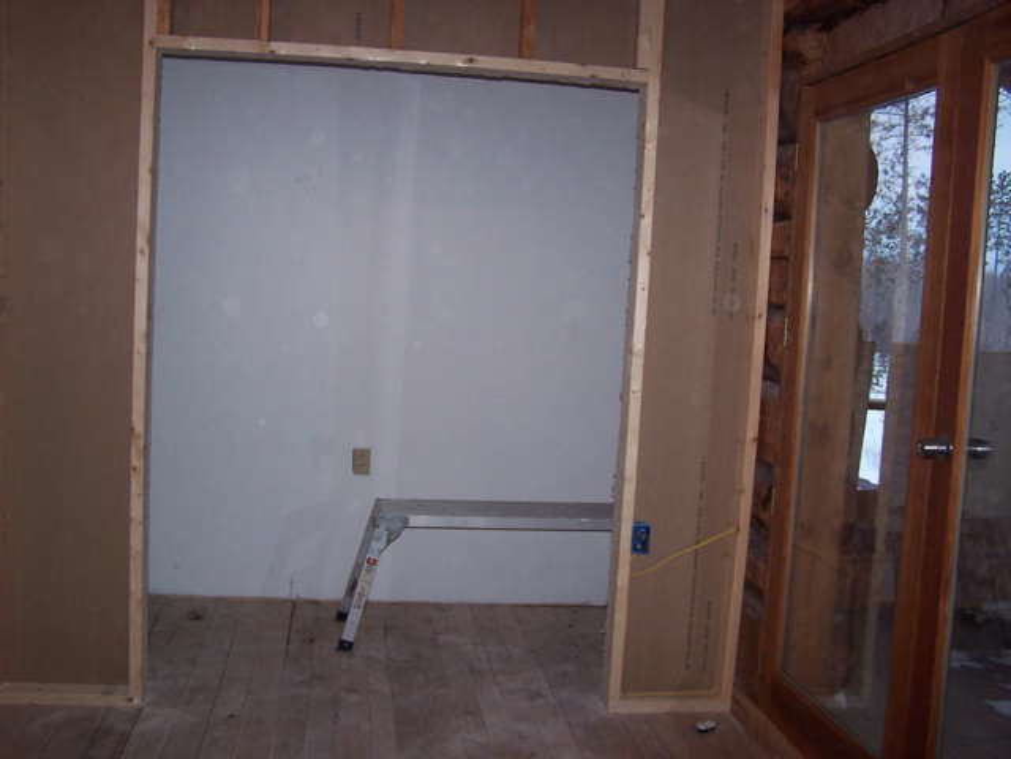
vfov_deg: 37.7
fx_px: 1110
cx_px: 506
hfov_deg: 49.0
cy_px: 380
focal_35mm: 38
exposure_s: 1/60
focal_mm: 6.3
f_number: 2.8
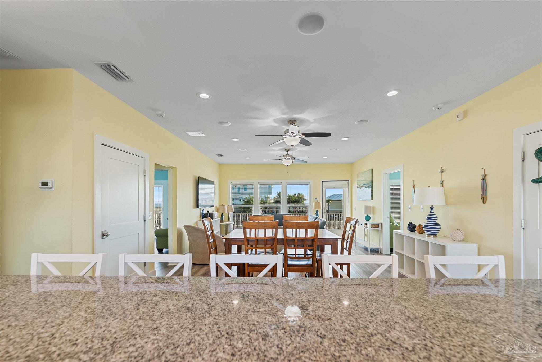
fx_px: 211
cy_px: 181
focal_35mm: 14
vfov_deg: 81.3
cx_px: 271
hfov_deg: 104.2
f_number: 4
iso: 200
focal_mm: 14
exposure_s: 1/10
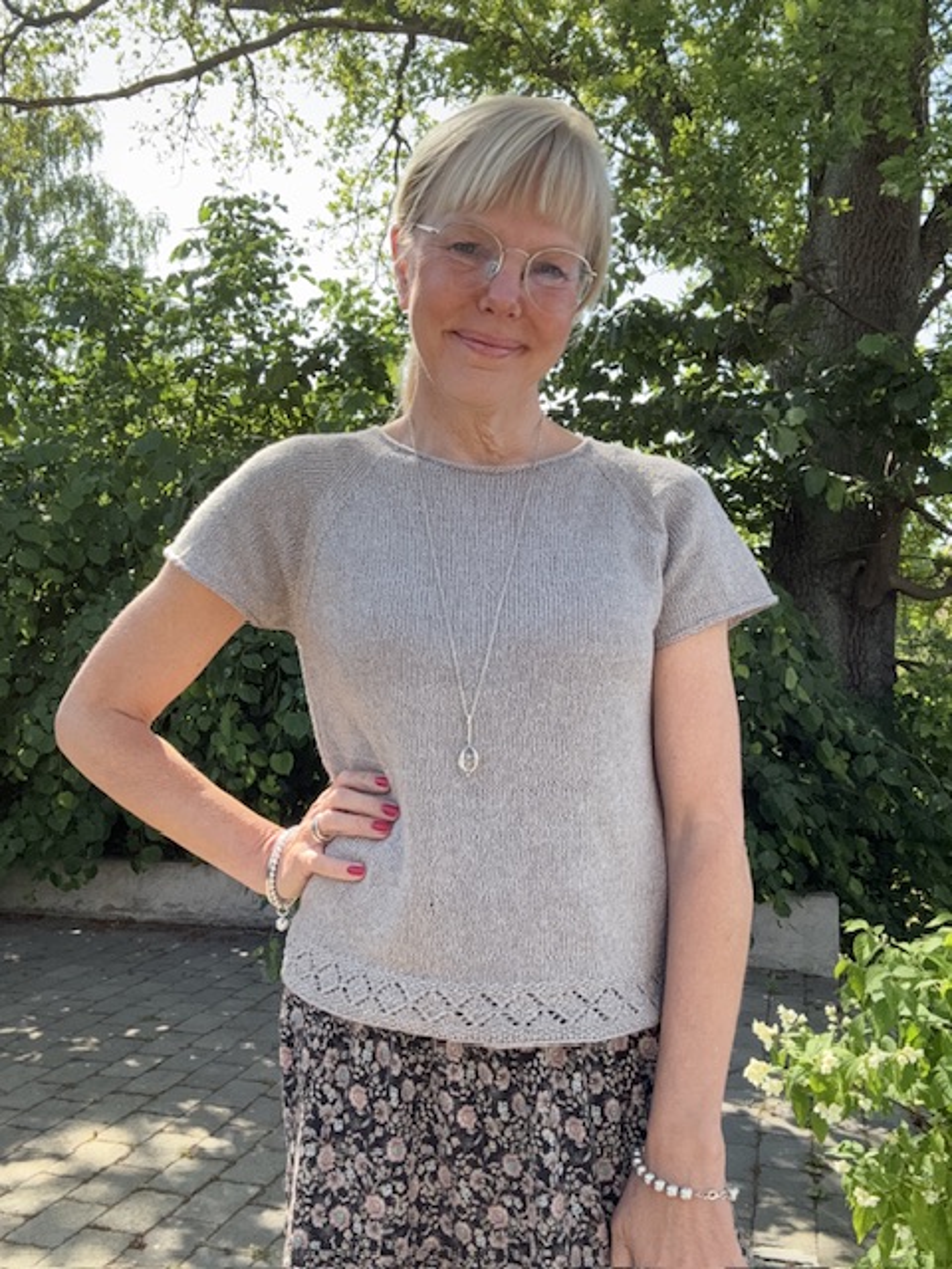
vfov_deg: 60.0
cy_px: 634
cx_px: 476
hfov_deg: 46.8
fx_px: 1100
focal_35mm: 30
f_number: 1.9
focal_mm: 2.69
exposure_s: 1/269
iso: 25
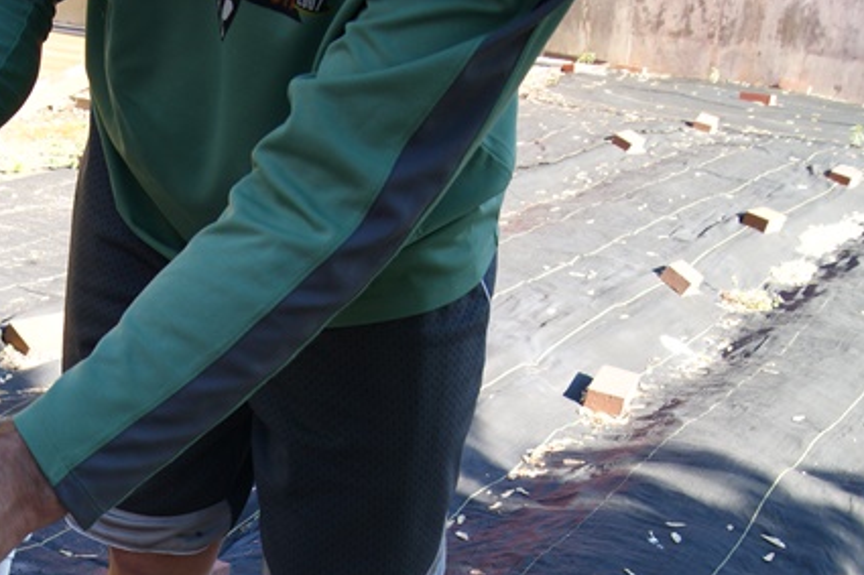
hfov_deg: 30.0
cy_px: 667
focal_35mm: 65
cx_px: 140
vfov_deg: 19.8
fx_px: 1559
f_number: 6.3
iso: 100
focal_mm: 18
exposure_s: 1/50
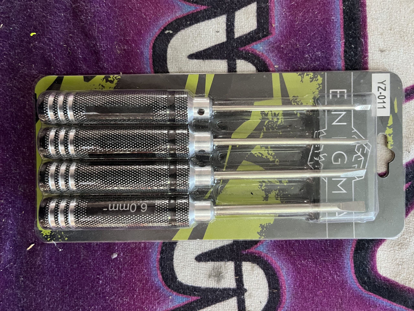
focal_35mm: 26
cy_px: 156
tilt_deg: -89.4
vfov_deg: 53.1
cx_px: 207
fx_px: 311
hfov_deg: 67.3
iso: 500
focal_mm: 5.1
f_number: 1.6
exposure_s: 1/50
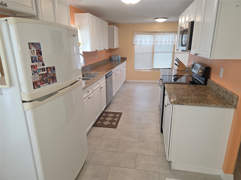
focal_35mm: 23
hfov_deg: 73.9
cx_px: 120
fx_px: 160
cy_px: 90
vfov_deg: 58.9
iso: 80
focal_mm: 6.3
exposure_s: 1/60
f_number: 1.7
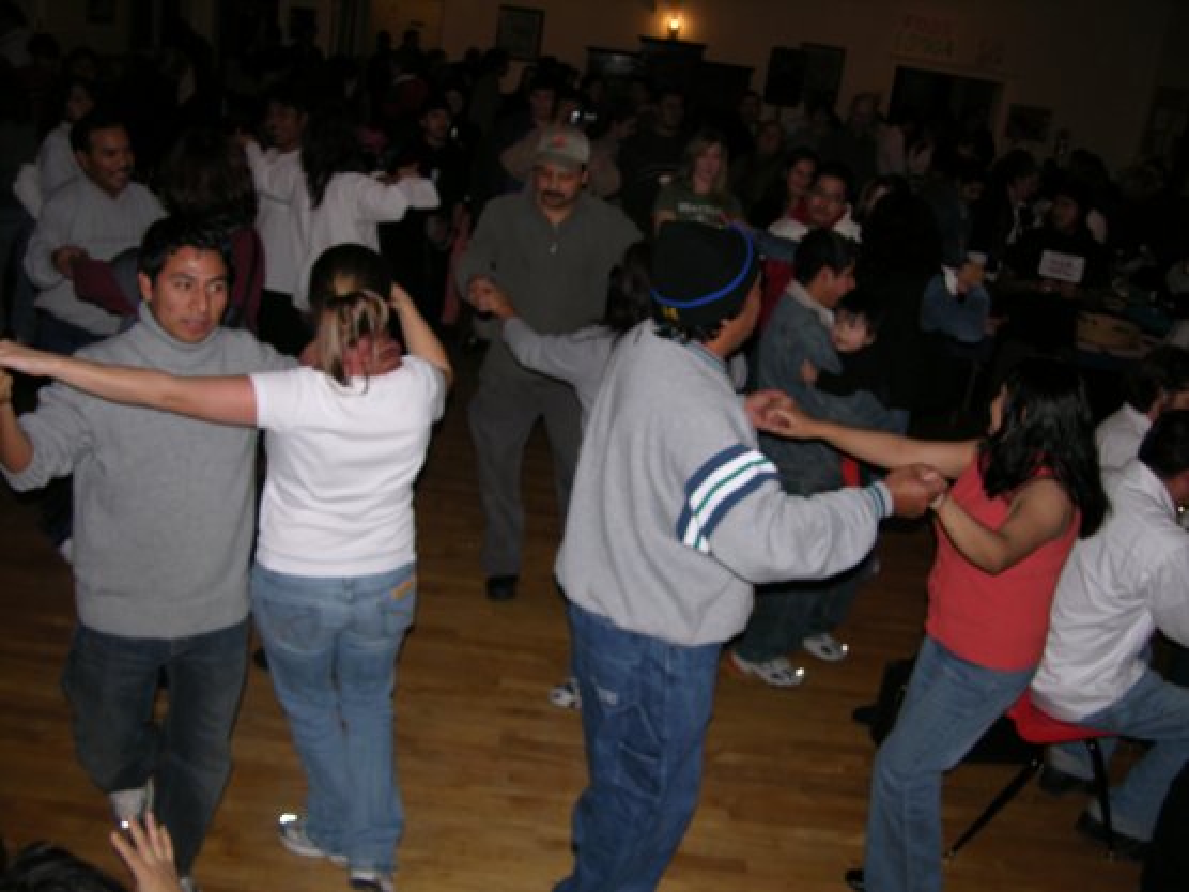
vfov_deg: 40.7
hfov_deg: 52.6
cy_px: 446
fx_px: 1202
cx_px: 594
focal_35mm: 35
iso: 50
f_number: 2.8
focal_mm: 8.9
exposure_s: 1/60.1
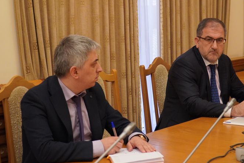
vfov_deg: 20.1
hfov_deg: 29.8
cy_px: 77
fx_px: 458
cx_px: 136
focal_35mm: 68
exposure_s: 1/160
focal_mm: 37
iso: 4000
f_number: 4
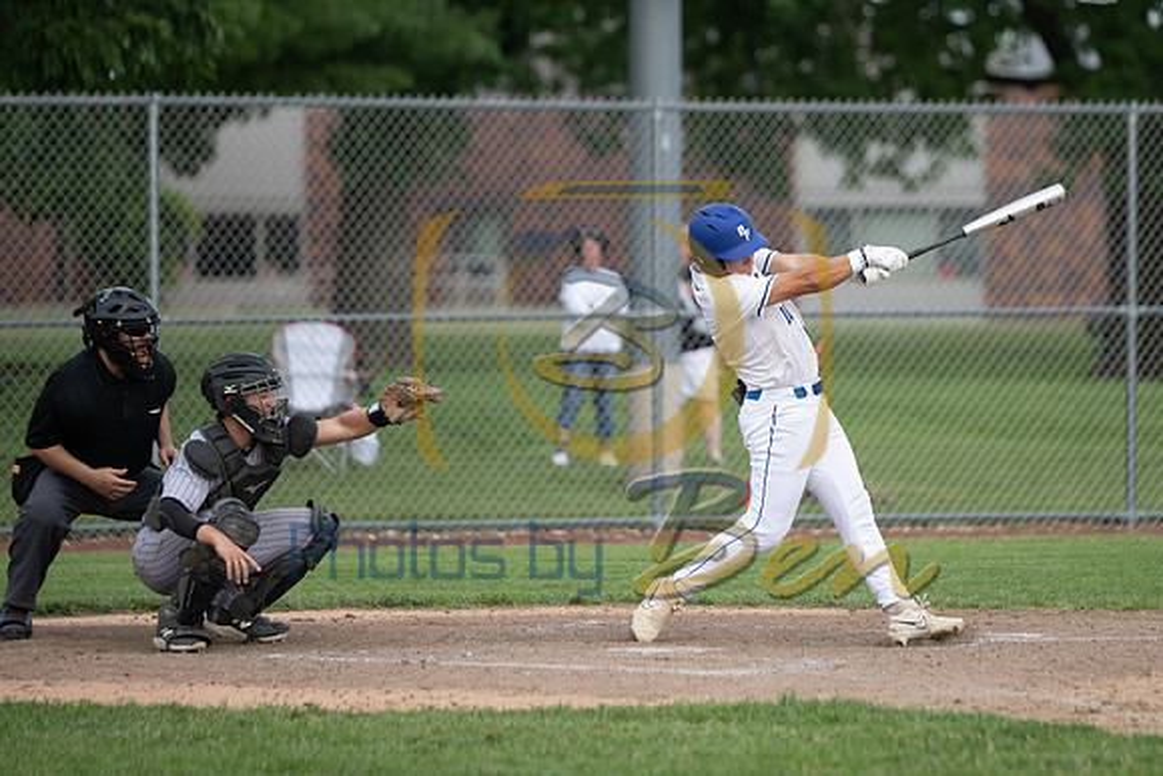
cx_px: 676
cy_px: 354
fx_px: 8816
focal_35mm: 273
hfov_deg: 7.5
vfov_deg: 5.0
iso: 320
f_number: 2.8
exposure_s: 1/1600
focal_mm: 200
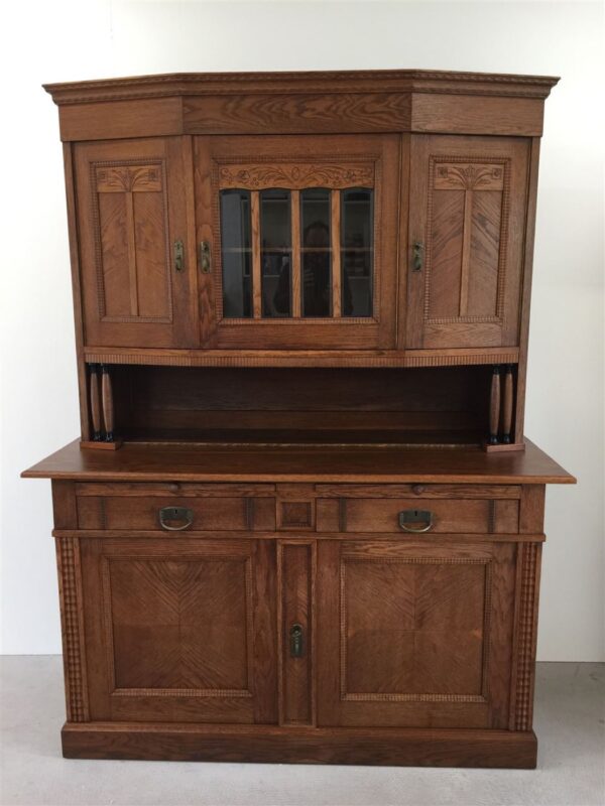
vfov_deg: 61.7
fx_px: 676
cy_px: 403
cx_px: 302
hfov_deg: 48.2
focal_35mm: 29
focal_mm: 4.15
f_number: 2.2
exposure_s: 1/17
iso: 50
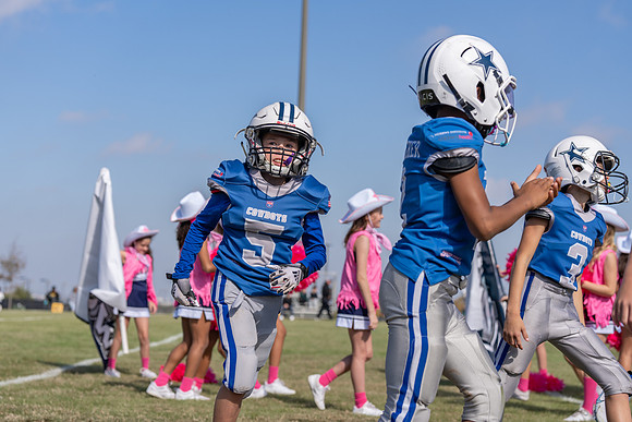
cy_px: 211
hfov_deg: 28.8
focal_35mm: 70
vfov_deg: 19.5
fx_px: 1229
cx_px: 316
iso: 125
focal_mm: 70
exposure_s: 1/1600
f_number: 4
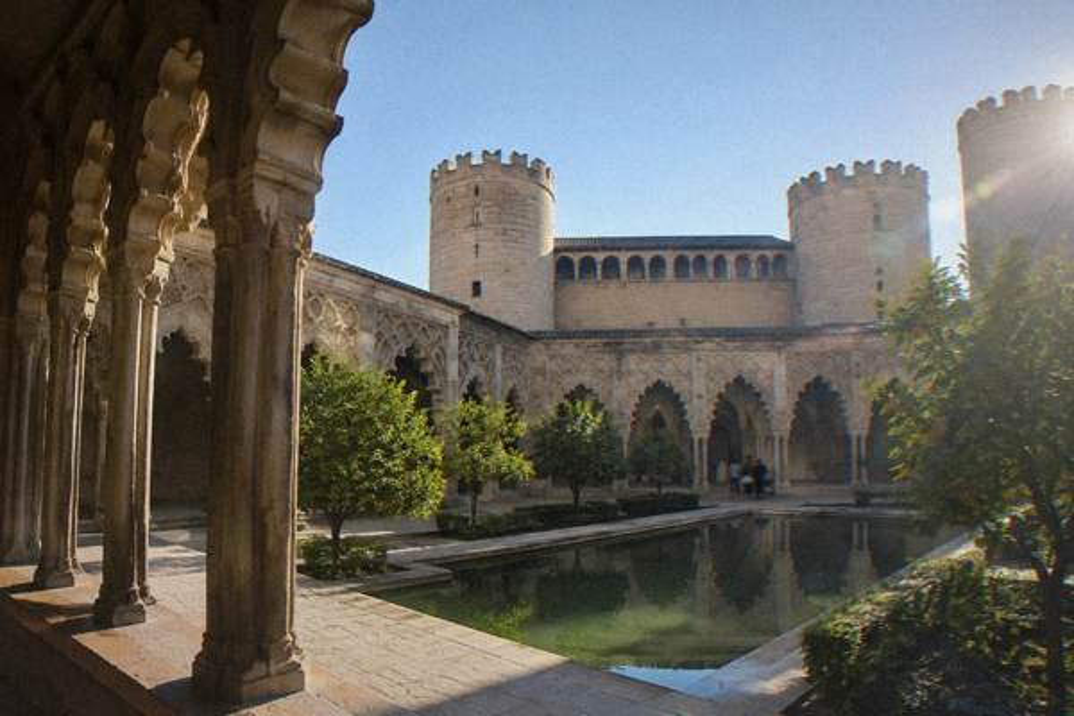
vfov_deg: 28.6
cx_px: 537
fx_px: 1402
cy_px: 358
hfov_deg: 41.9
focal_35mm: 47
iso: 320
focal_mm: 47
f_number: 10
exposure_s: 1/200
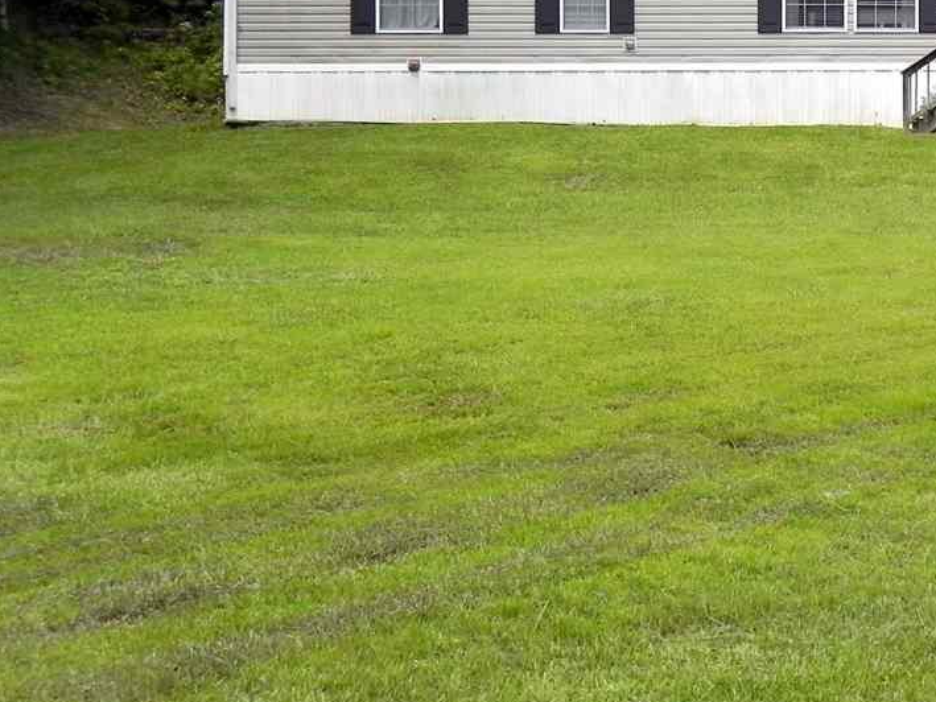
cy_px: 88
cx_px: 839
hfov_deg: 25.5
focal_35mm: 74
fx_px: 2001
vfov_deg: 19.6
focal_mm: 7.3
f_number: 4.5
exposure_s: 1/143
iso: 160
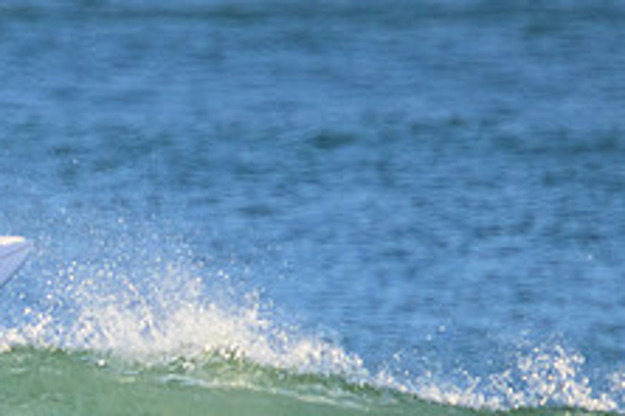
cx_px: -183
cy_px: 408
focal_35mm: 2357
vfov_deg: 0.6
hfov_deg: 0.9
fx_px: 40917
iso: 3200
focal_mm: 800
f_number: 11
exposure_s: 1/1000
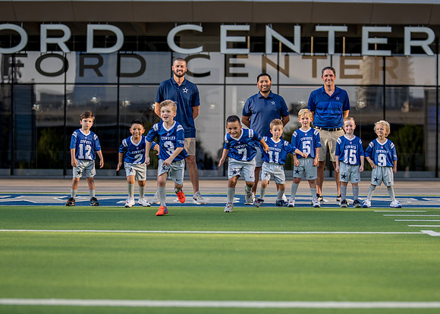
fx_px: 1147
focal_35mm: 92
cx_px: 242
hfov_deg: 21.7
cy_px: 169
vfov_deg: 15.6
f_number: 1.2
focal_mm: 50
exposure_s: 1/3200
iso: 125
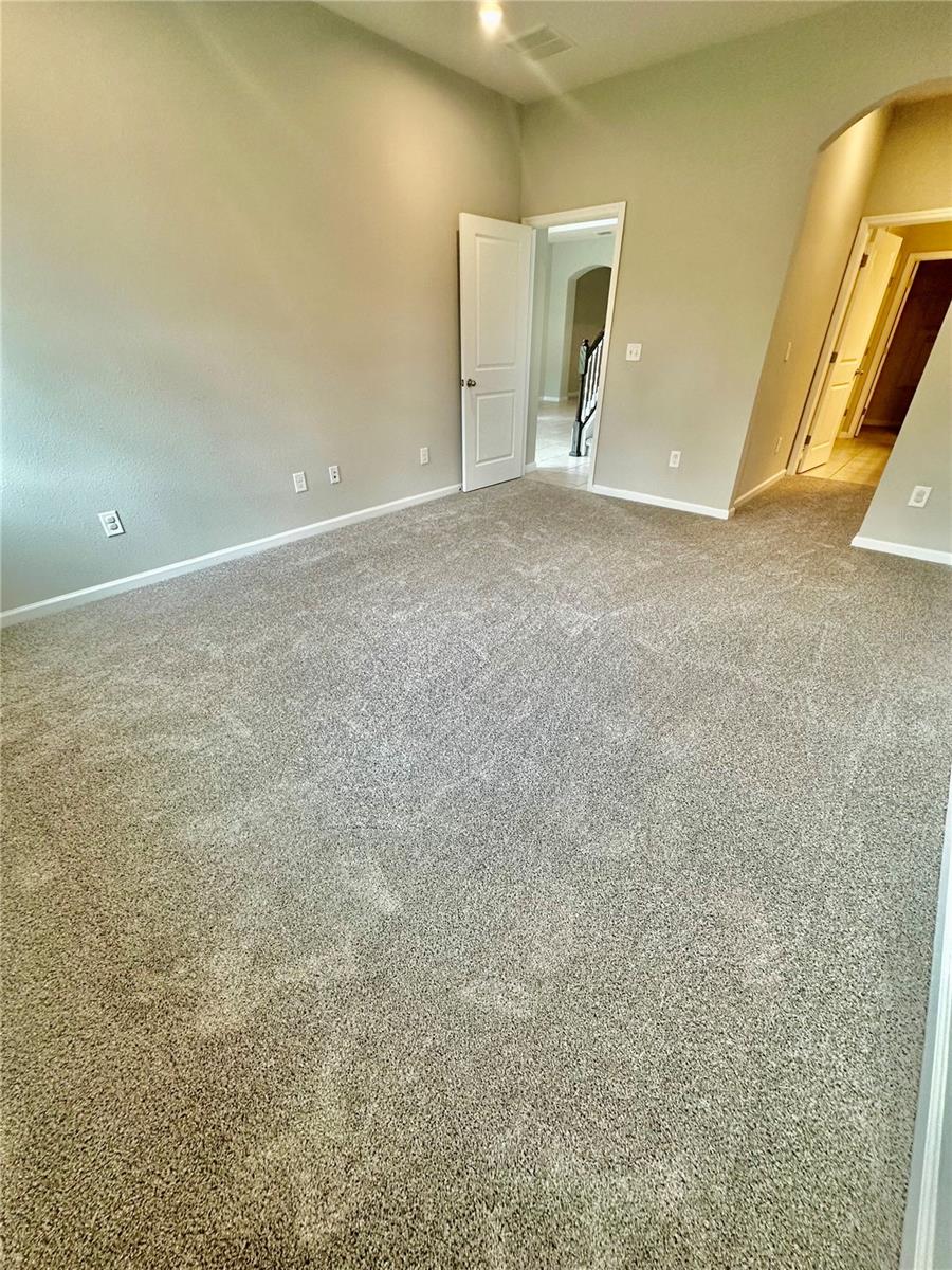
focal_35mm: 14
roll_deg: -0.3
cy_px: 635
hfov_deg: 85.7
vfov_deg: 102.1
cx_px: 476
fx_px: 513
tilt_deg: -30.6
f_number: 2.2
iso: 160
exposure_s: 1/120
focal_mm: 2.22
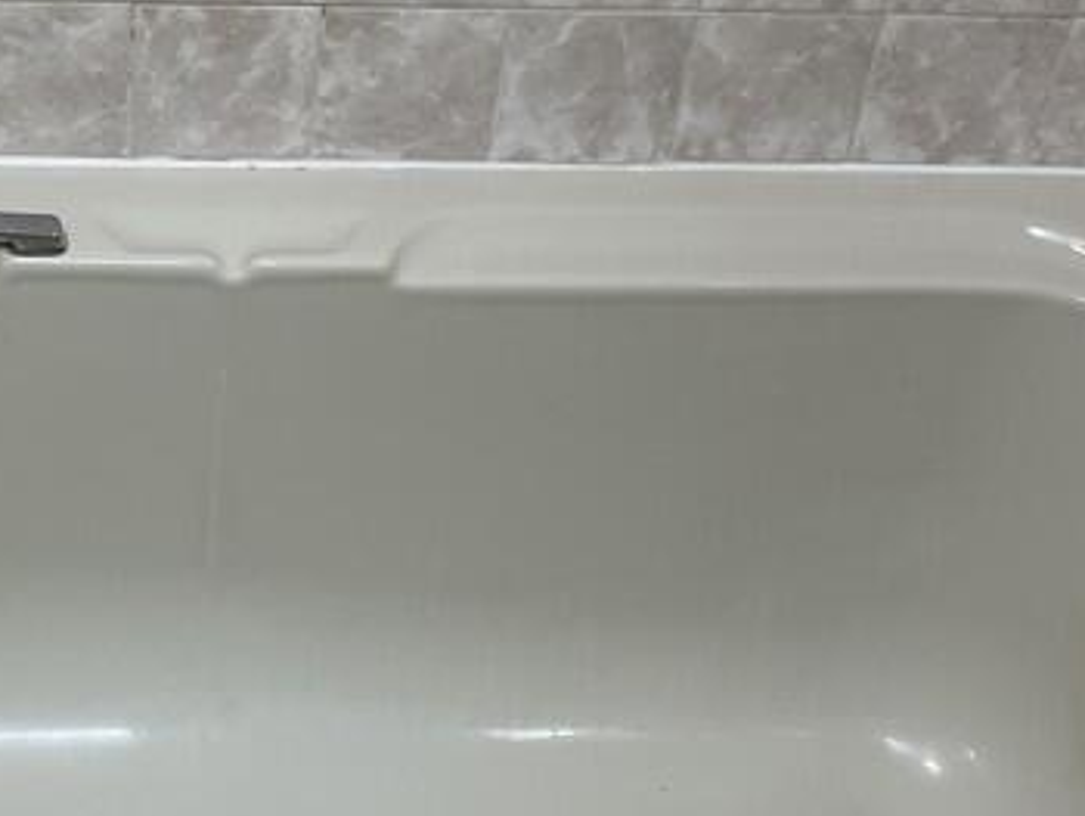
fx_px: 2384
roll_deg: -3.6
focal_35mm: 76
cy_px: 295
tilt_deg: -38.9
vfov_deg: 19.4
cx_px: 177
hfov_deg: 25.1
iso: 50
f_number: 1.6
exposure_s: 1/100
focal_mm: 4.2
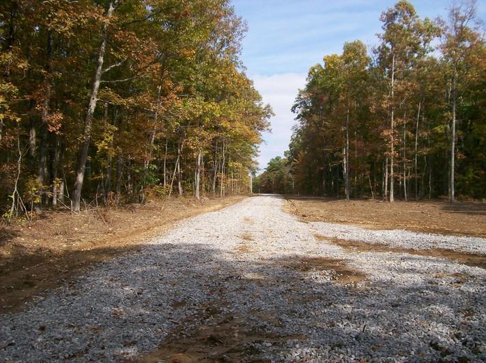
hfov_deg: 51.4
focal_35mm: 36
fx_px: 505
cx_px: 243
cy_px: 182
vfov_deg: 39.6
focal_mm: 6
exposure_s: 1/444
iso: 80
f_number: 4.8
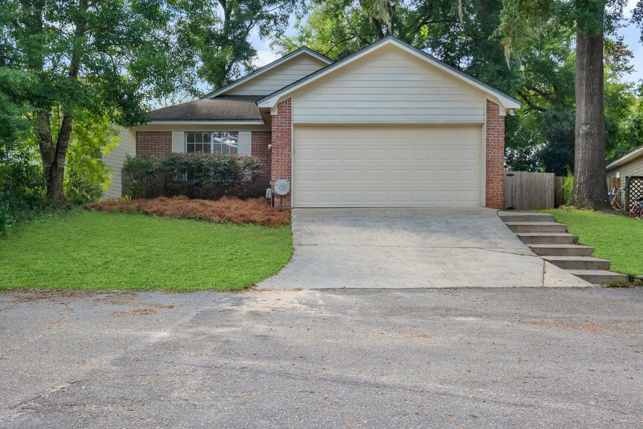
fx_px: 589
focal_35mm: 33
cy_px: 214
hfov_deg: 57.2
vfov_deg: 40.0
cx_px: 322
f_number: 8
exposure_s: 1/220
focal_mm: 21.9
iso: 320
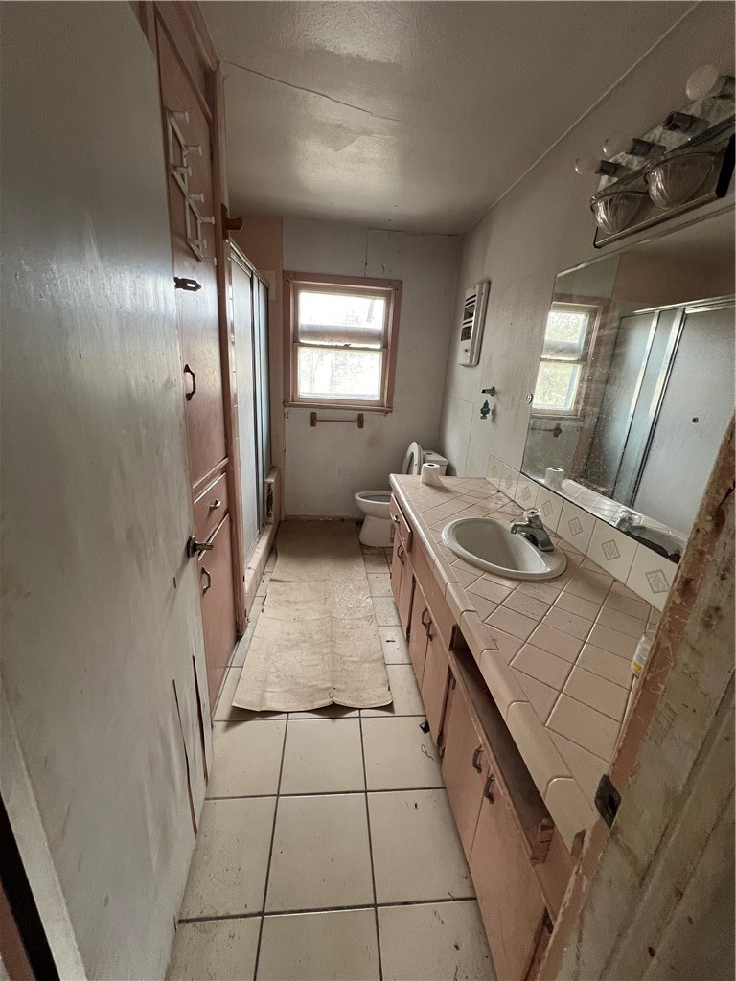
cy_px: 490
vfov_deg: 106.2
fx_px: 369
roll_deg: -3.5
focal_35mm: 13
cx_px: 368
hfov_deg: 89.9
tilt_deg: -18.2
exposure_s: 1/76
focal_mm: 1.57
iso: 250
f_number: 1.8
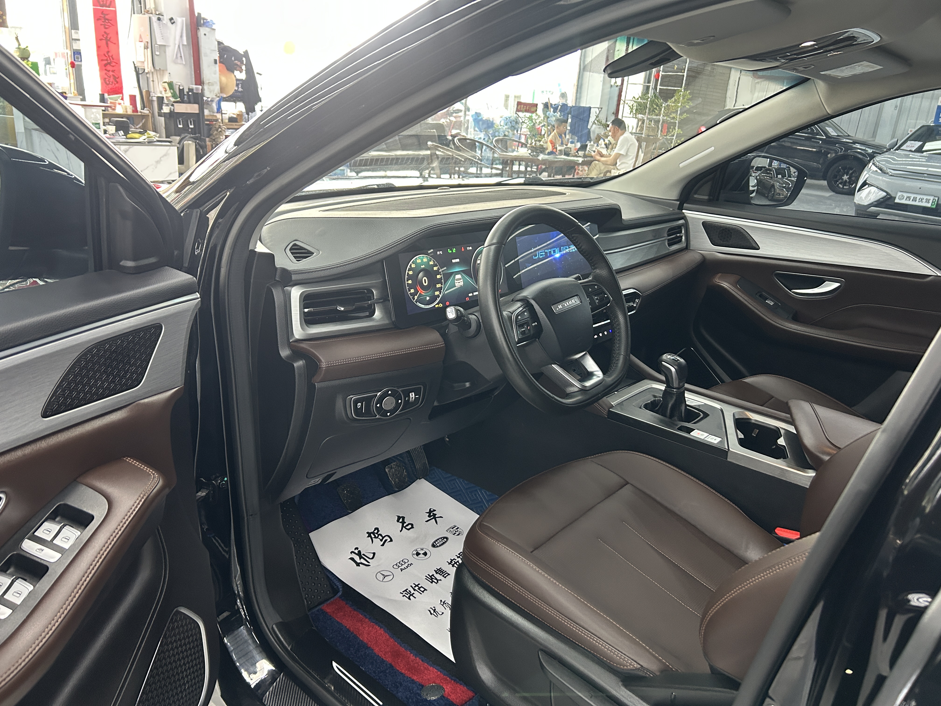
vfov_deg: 53.1
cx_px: 470
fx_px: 707
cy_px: 353
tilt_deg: -19.4
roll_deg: -4.2
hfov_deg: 67.3
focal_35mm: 26
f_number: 1.5
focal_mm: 5.7
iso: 200
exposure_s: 1/50
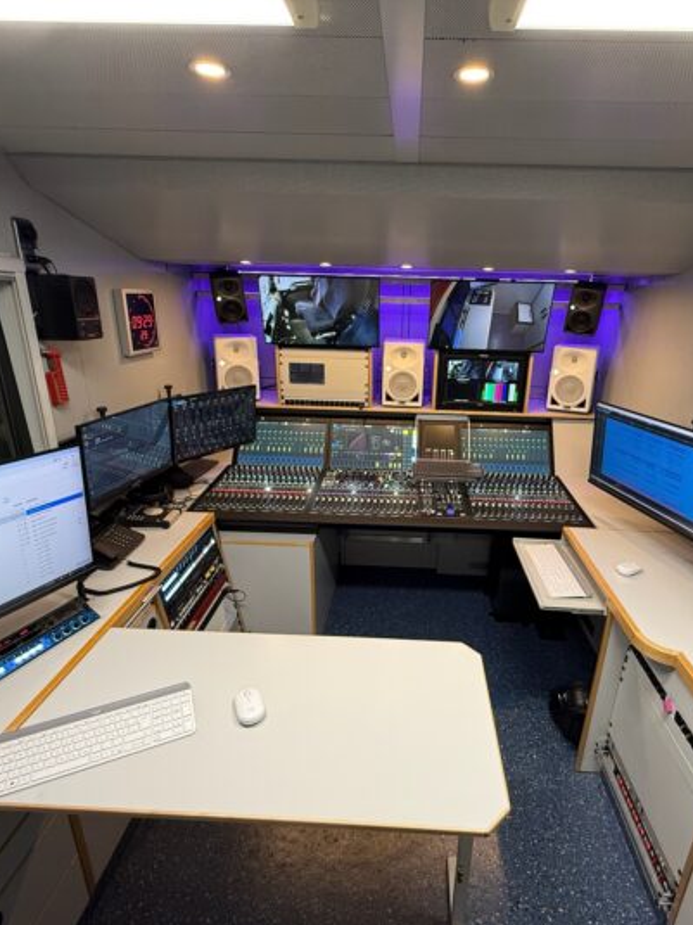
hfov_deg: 68.3
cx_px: 394
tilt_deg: -18.2
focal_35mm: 19
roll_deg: -1.7
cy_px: 469
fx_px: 507
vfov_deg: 84.7
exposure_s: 1/88
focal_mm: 2.22
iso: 320
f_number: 2.2
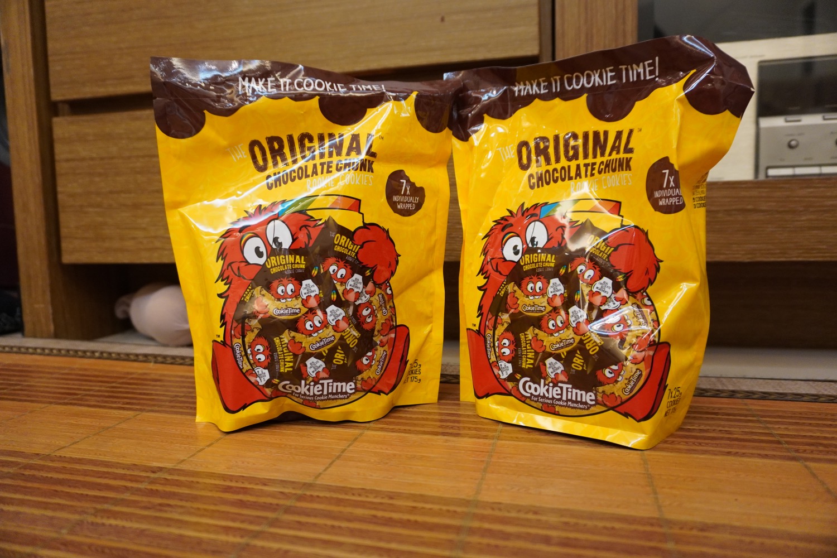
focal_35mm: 24
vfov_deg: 53.1
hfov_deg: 73.7
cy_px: 279
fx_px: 558
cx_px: 418
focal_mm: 16
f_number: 3.5
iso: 1600
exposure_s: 1/60
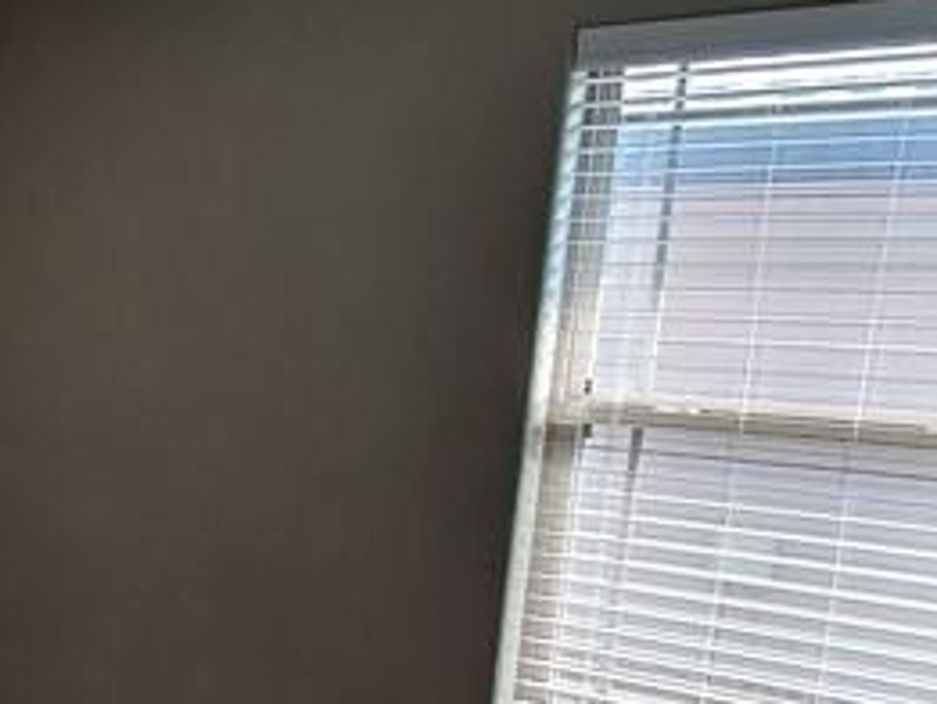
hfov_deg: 31.1
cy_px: 445
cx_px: -205
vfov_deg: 28.5
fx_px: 1381
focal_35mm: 51
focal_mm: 1.8
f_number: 2.2
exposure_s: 1/60
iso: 160
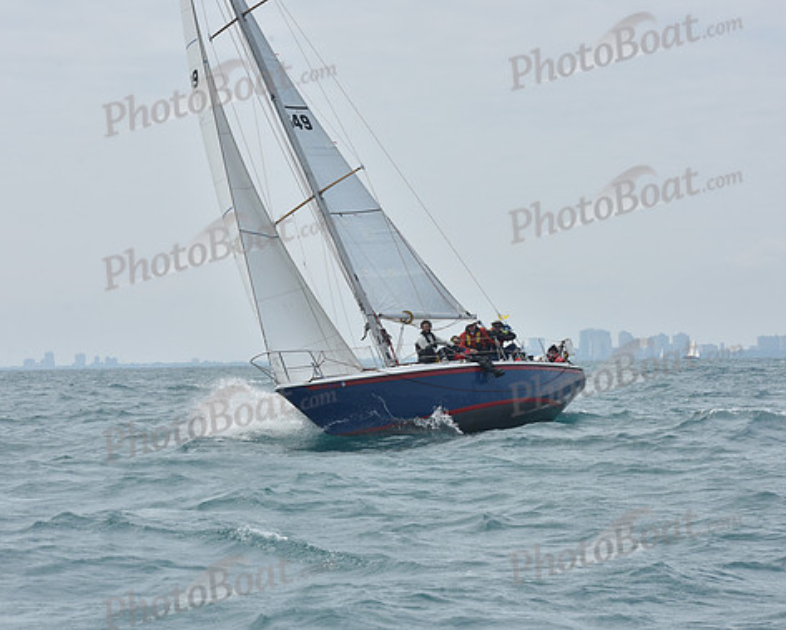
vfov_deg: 11.2
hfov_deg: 13.9
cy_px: 310
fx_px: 3212
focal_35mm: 138
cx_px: 424
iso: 250
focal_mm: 120
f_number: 11
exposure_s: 1/800
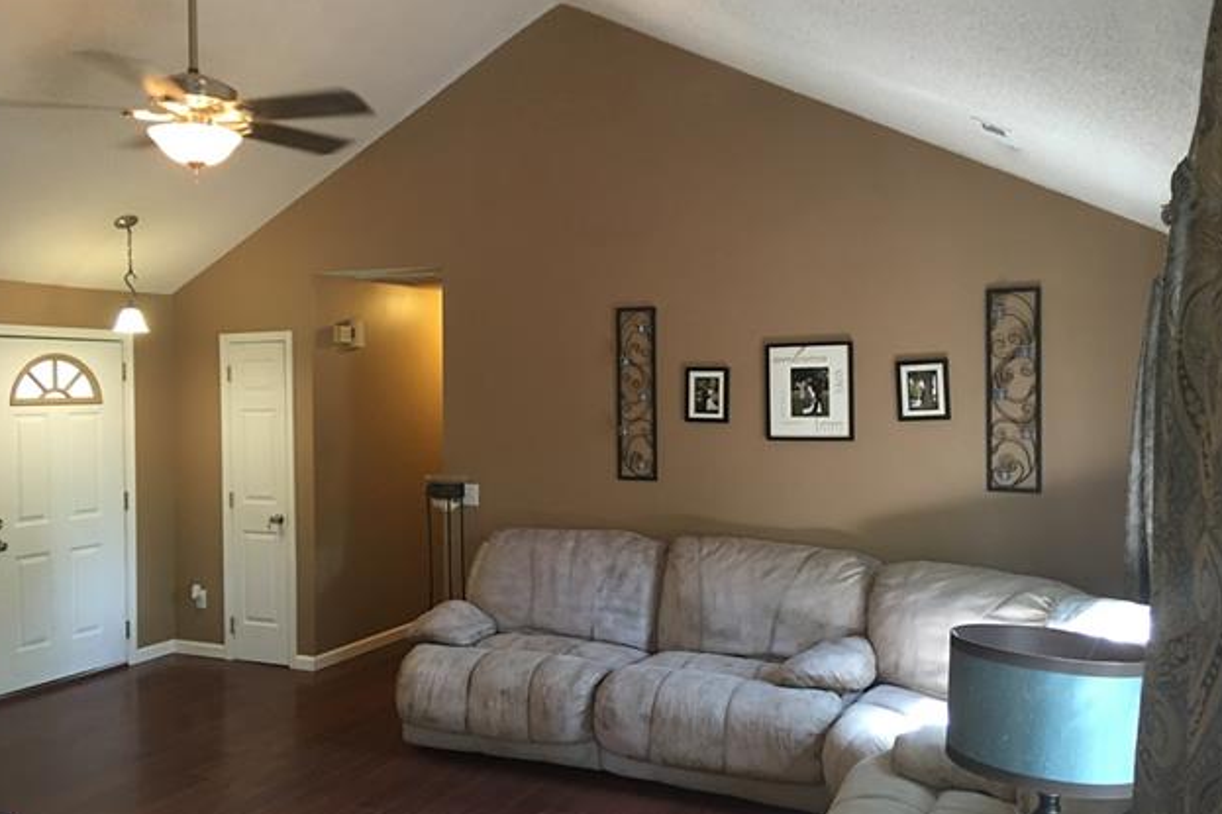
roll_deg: -0.3
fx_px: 1052
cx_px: 606
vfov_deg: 42.3
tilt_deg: -0.4
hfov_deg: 60.3
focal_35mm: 31
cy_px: 420
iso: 80
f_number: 2.2
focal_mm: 4.15
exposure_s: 1/15
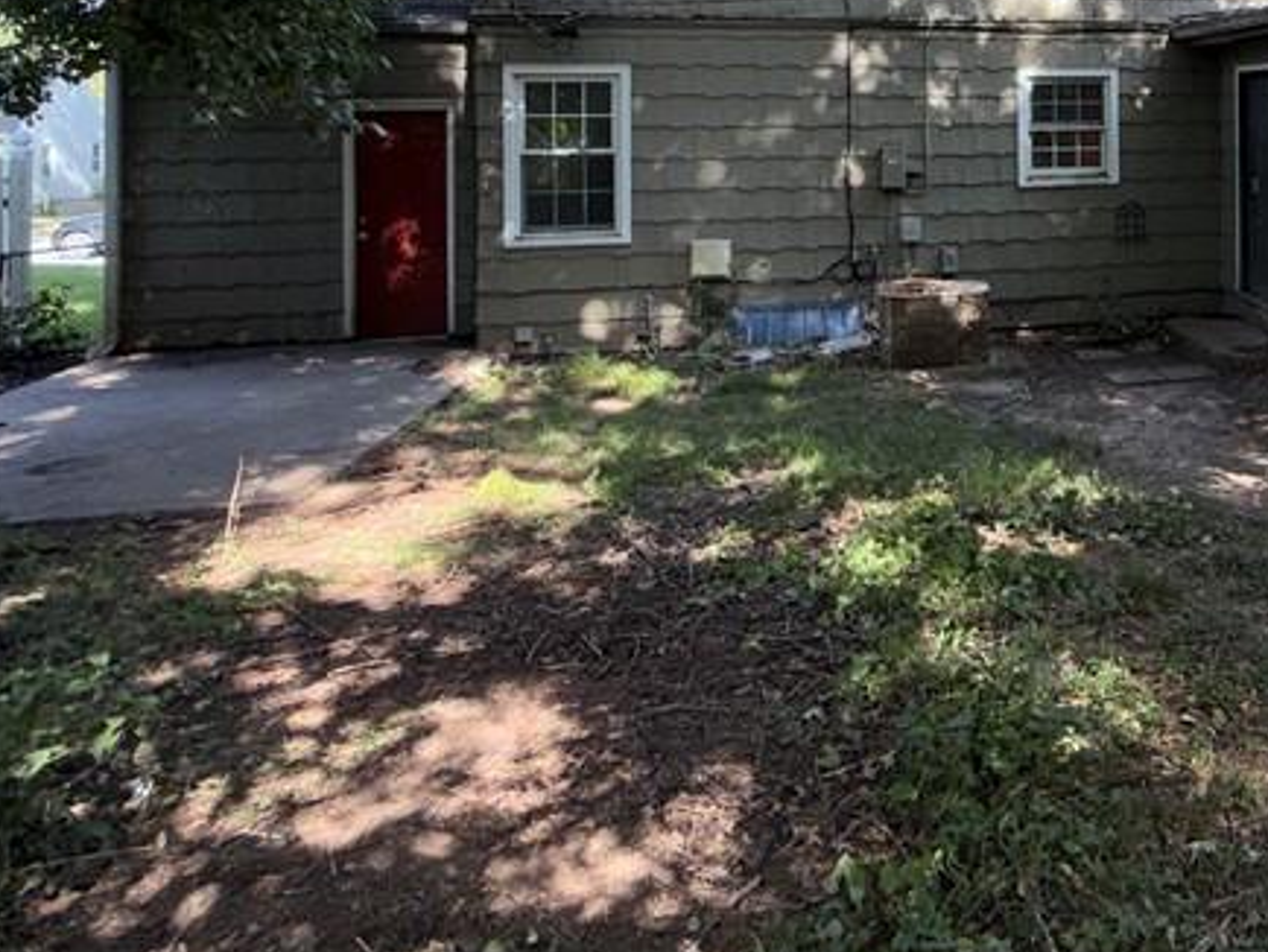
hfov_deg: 49.2
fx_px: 1209
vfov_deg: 39.8
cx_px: 1145
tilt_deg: +0.4
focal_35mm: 33
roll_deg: -0.2
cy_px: 96
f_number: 2.2
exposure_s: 1/122
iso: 20
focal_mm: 2.22
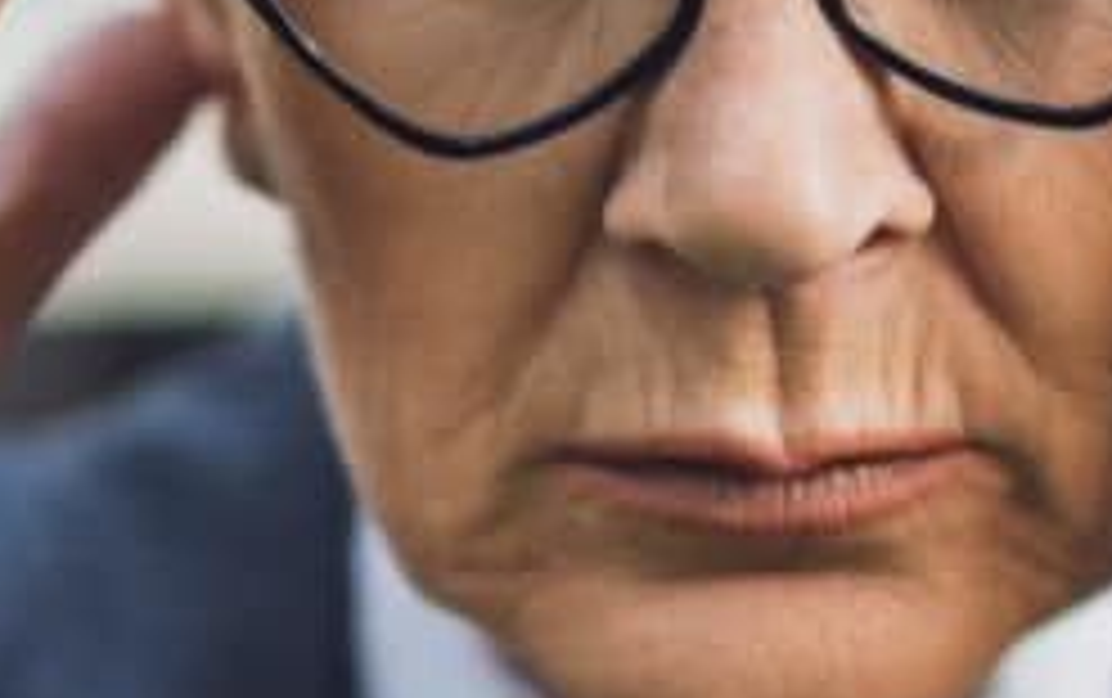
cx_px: 1288
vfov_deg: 6.2
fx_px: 6402
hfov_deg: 9.8
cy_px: 344
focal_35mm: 211
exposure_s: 1/800
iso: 100
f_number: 2
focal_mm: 50
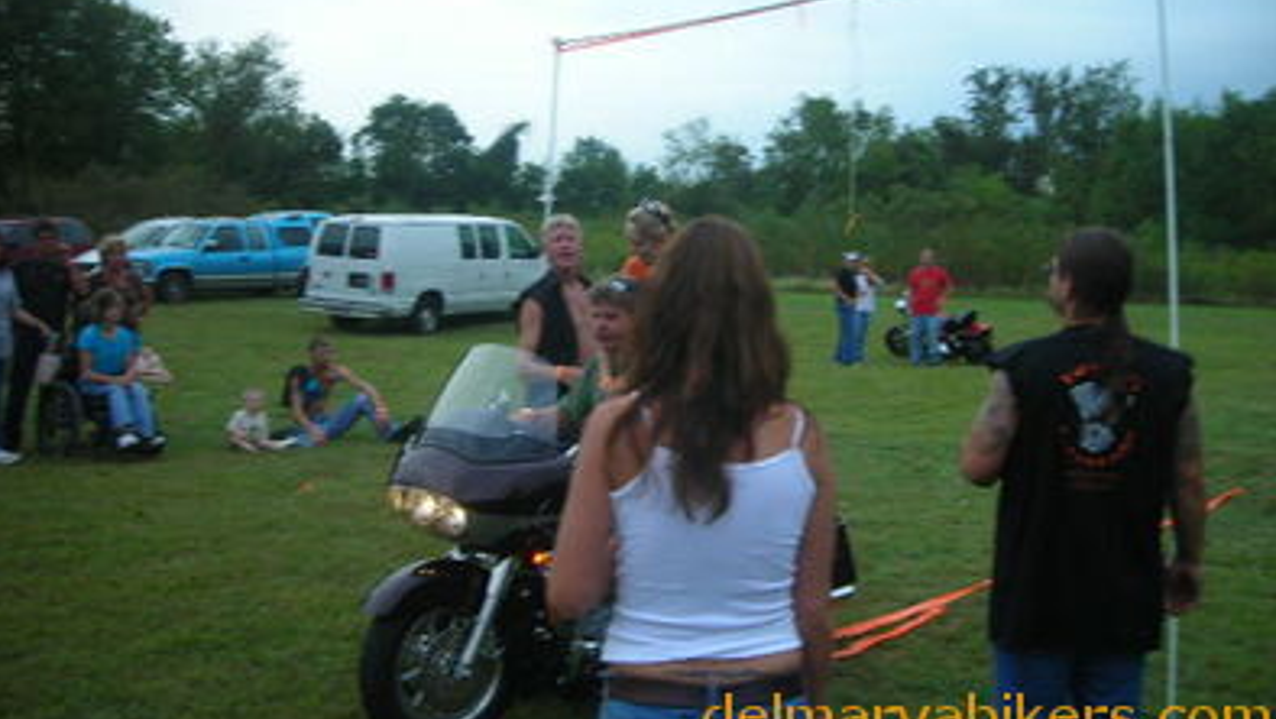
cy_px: 259
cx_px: 635
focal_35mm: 42
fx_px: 1422
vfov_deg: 28.3
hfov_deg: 48.3
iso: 50
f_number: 3.2
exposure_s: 1/130
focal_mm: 6.3
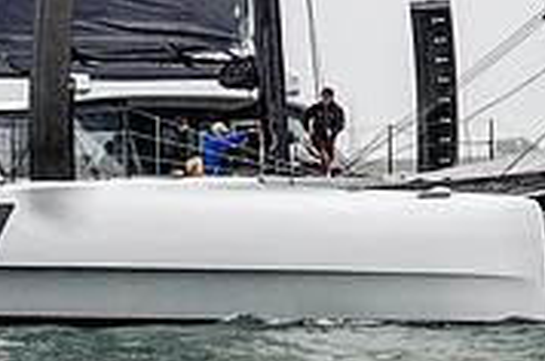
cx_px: 705
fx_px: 5486
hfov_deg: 5.7
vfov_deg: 3.8
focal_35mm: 363
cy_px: -210
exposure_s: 1/640
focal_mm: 100
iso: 250
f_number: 5
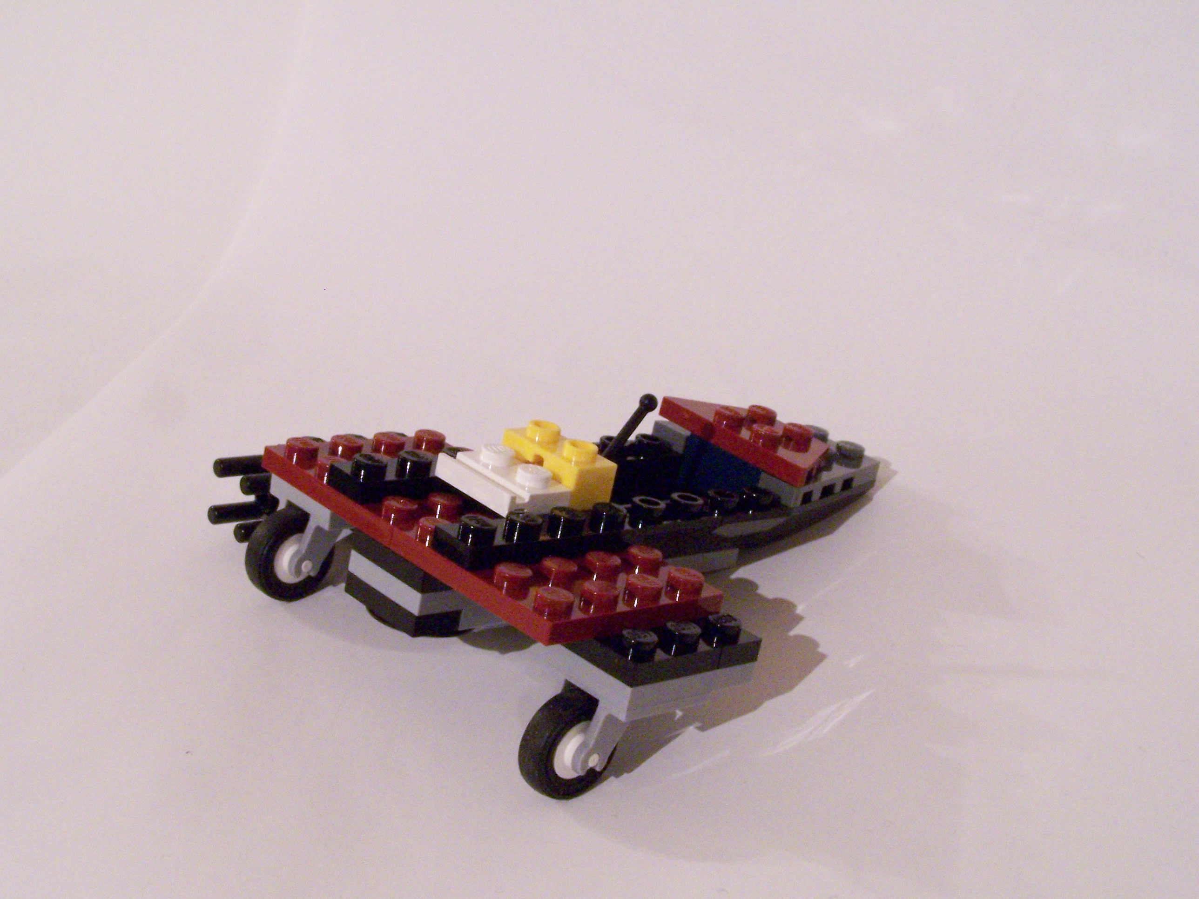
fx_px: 1766
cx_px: 600
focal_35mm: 51
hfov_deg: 37.5
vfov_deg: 28.6
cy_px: 450
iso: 400
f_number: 8
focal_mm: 8.5
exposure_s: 1/2
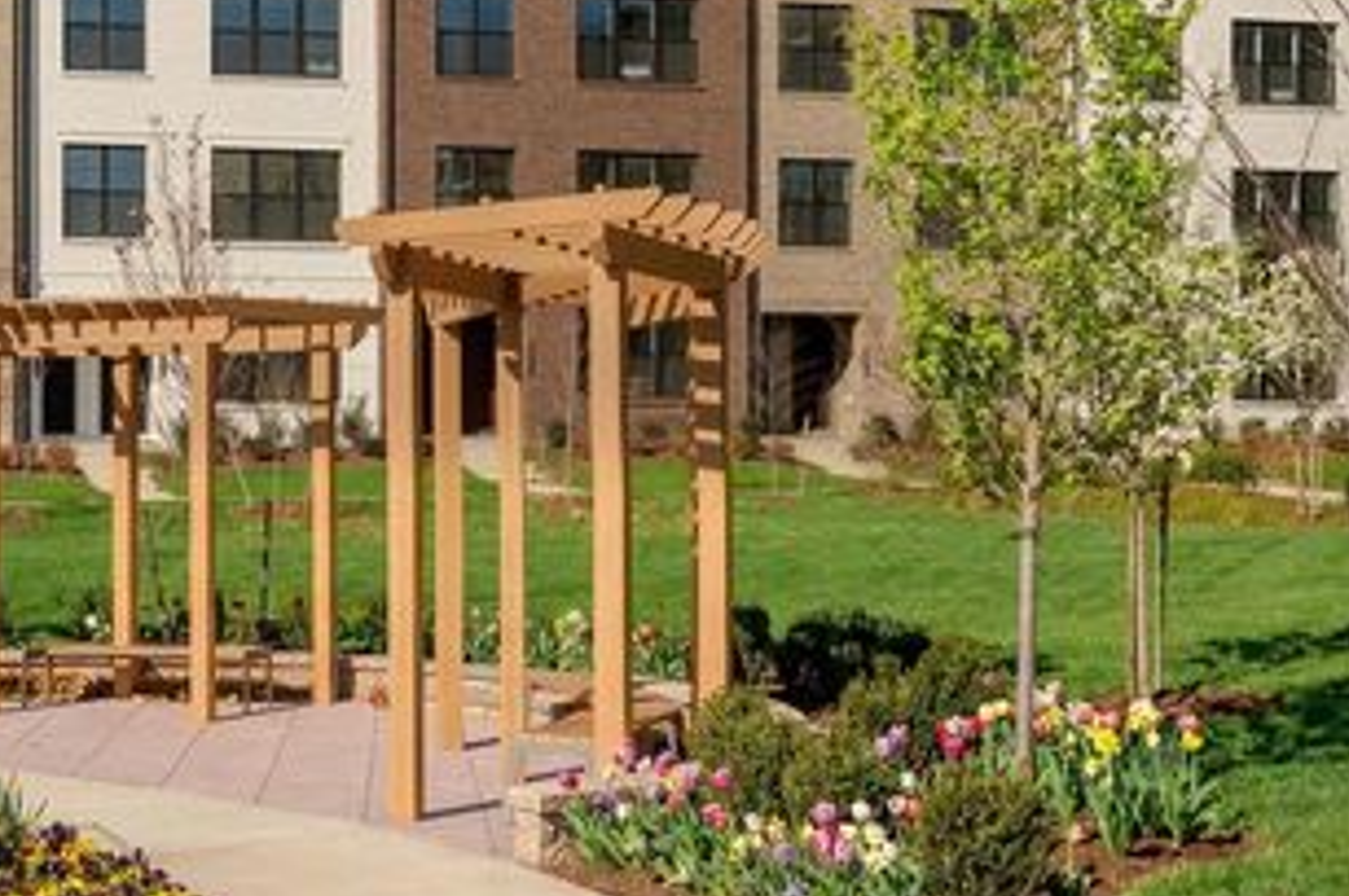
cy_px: 312
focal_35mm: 57
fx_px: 2134
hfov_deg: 34.7
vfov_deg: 23.6
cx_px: 417
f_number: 7.1
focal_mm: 35
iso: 64
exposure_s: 1/80
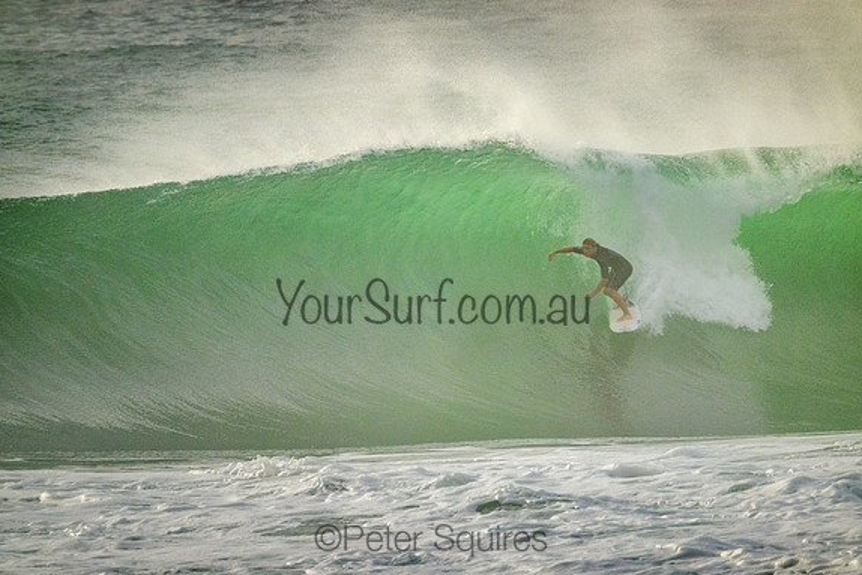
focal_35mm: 809
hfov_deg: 2.5
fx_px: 19375
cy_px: 289
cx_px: 431
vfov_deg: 1.7
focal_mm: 800
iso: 3600
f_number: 11
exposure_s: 1/8000
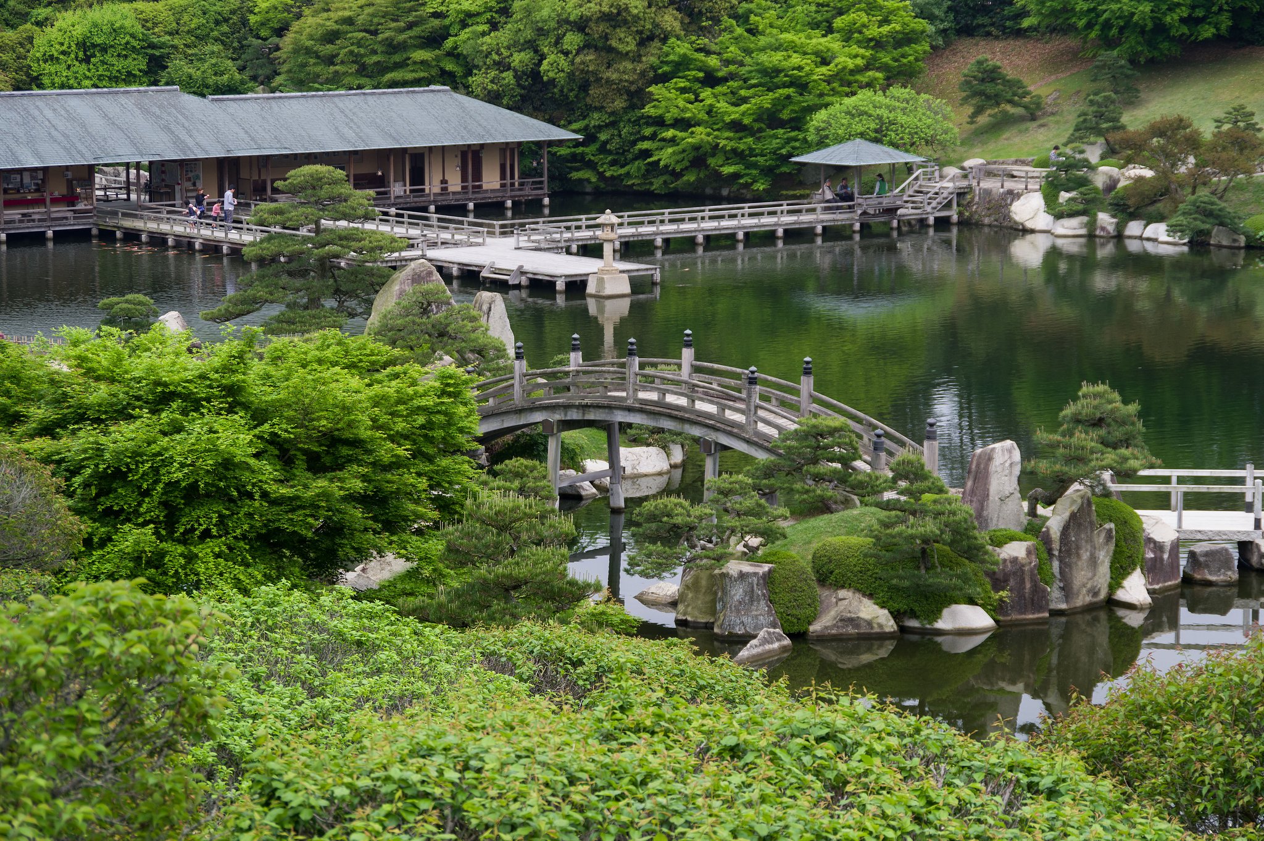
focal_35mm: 90
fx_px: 3157
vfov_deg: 15.2
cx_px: 632
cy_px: 420
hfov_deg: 22.6
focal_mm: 60
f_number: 5.6
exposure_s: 1/250
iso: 200
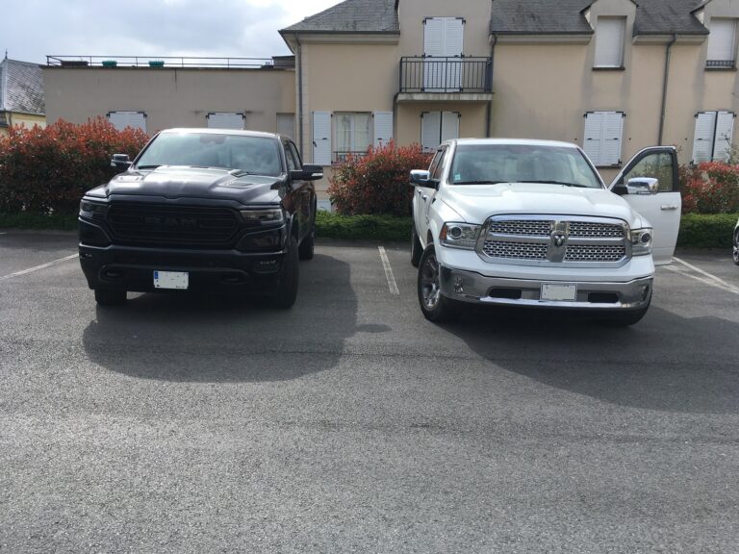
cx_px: 370
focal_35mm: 29
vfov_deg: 48.2
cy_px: 277
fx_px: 619
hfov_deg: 61.7
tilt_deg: -9.5
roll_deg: -2.6
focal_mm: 4.15
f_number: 2.2
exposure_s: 1/1083
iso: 25
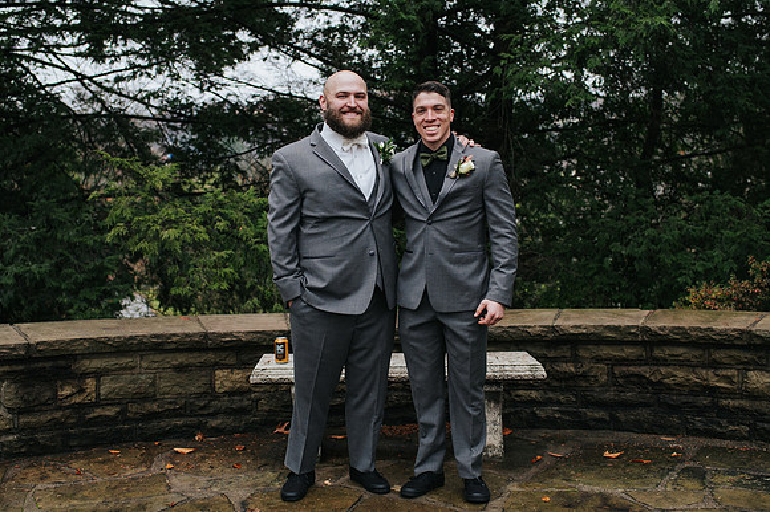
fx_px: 939
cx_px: 367
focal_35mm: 44
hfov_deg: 44.6
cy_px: 266
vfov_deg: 30.5
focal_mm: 35
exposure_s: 1/400
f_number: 3.2
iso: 800
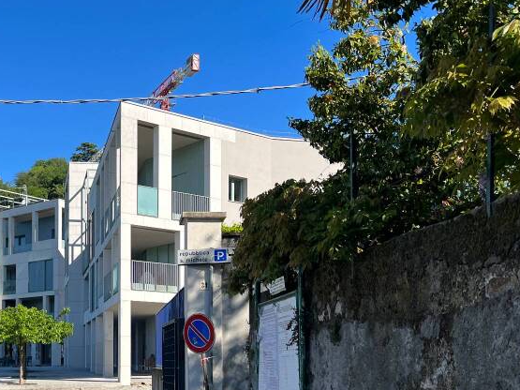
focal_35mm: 48
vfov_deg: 29.4
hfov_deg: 38.0
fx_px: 721
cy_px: 322
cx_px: 93
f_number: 1.5
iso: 50
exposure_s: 1/3704
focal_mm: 5.7
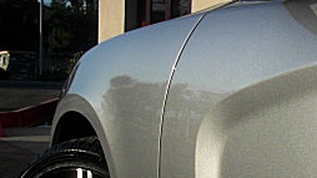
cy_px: 291
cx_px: 331
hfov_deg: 20.7
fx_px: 832
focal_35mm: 99
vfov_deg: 11.6
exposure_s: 1/800
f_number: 2.8
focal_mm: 6.3
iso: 50
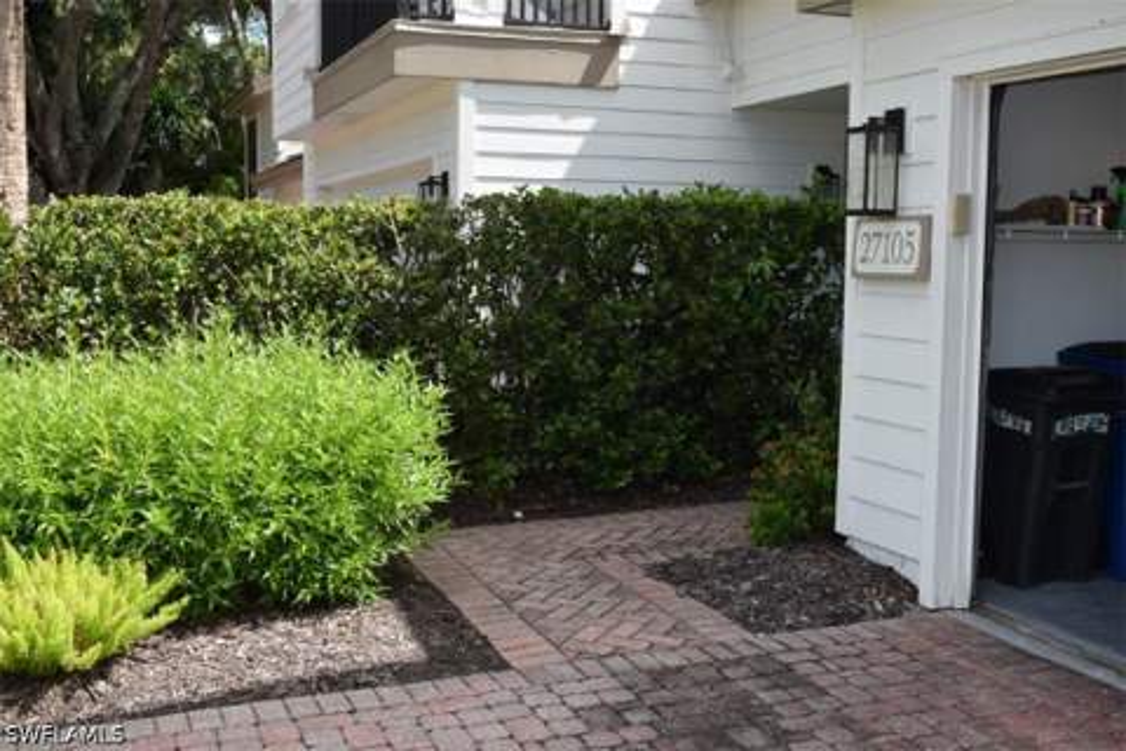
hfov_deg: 49.6
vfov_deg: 34.2
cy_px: 376
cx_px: 563
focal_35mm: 39
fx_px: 1220
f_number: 6.3
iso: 100
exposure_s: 1/160
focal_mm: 26
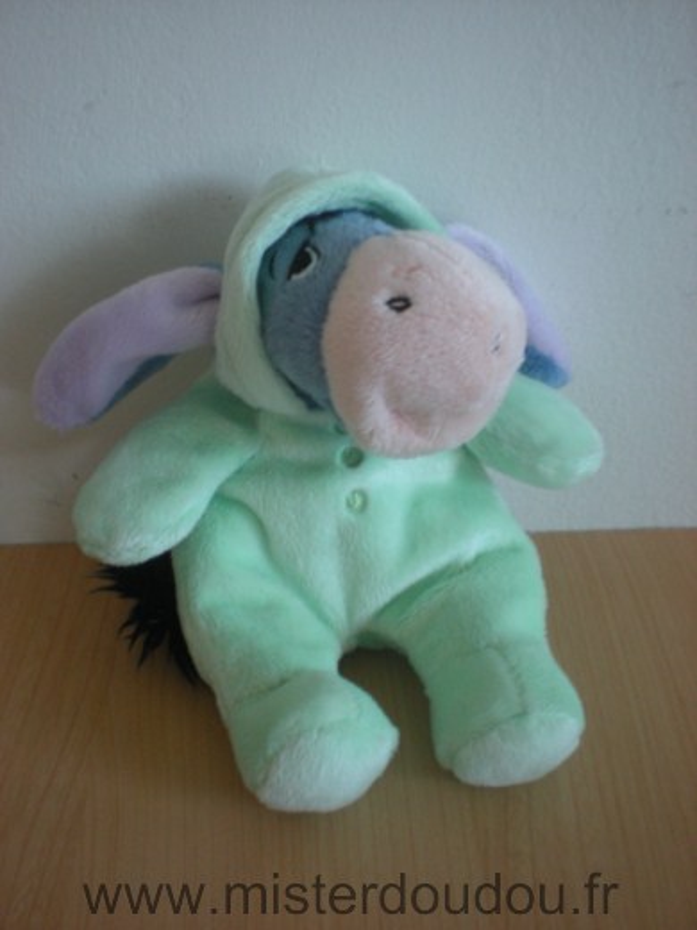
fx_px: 1020
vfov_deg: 49.0
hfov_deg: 37.7
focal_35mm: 38
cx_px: 348
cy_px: 465
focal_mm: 6.3
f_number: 3.1
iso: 200
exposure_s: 1/27.8
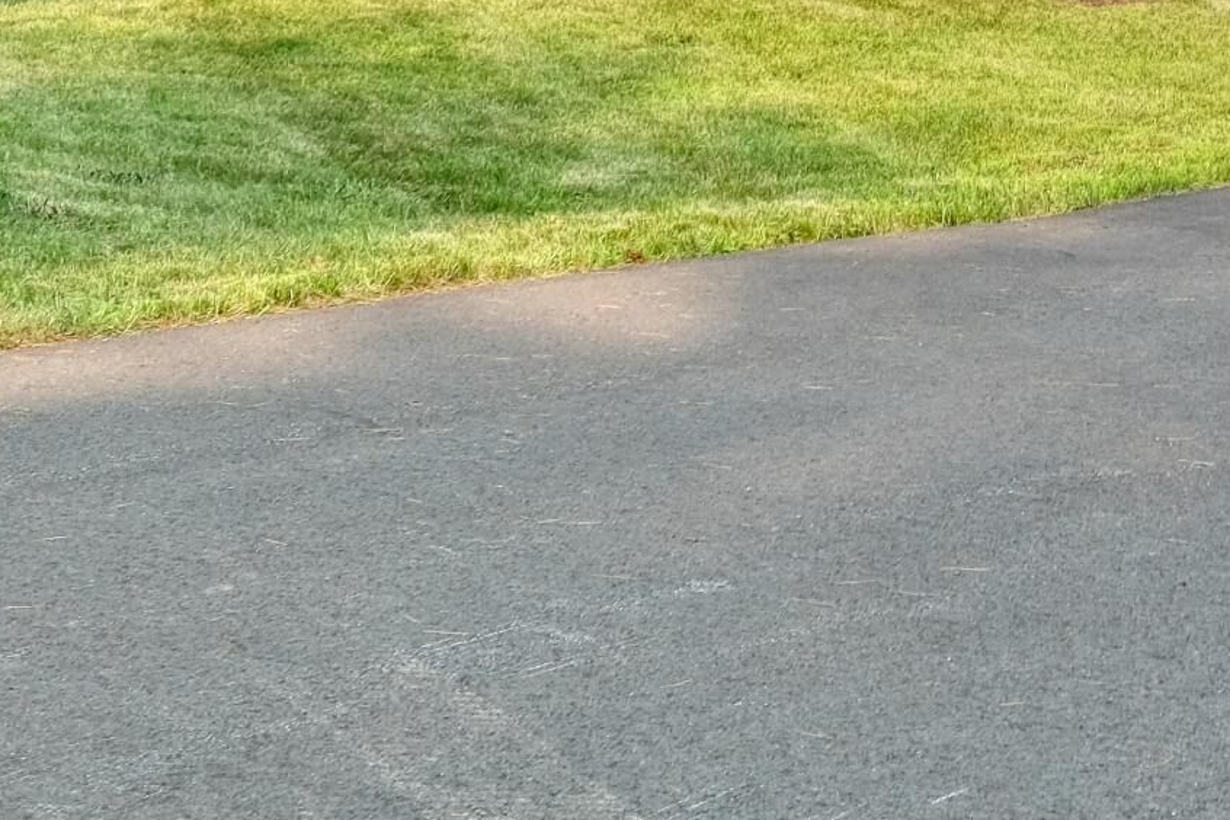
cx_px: 1375
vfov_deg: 11.1
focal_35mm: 117
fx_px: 3997
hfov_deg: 16.9
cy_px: -576
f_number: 4
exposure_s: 1/140
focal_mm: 21.9
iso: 200
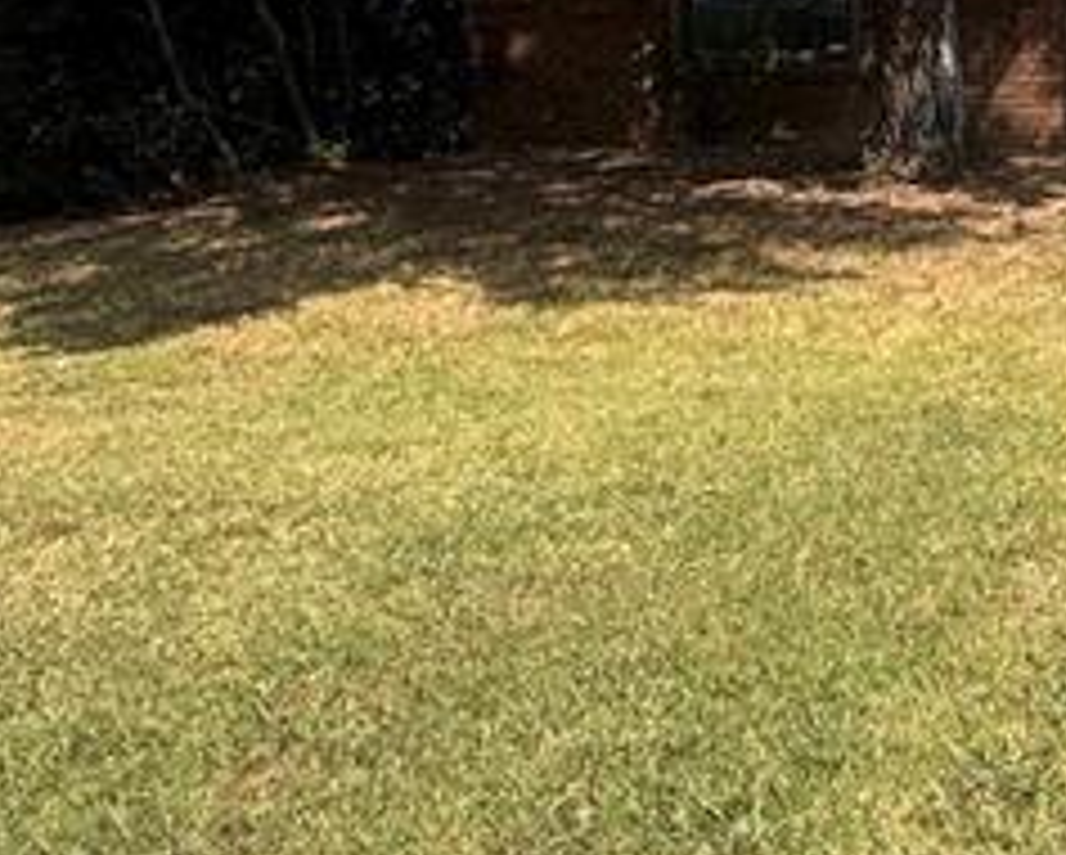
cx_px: 1322
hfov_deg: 27.5
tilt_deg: -4.3
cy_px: 158
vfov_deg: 25.3
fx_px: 1863
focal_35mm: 59
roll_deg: +0.2
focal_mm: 2.22
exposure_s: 1/2083
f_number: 2.2
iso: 50
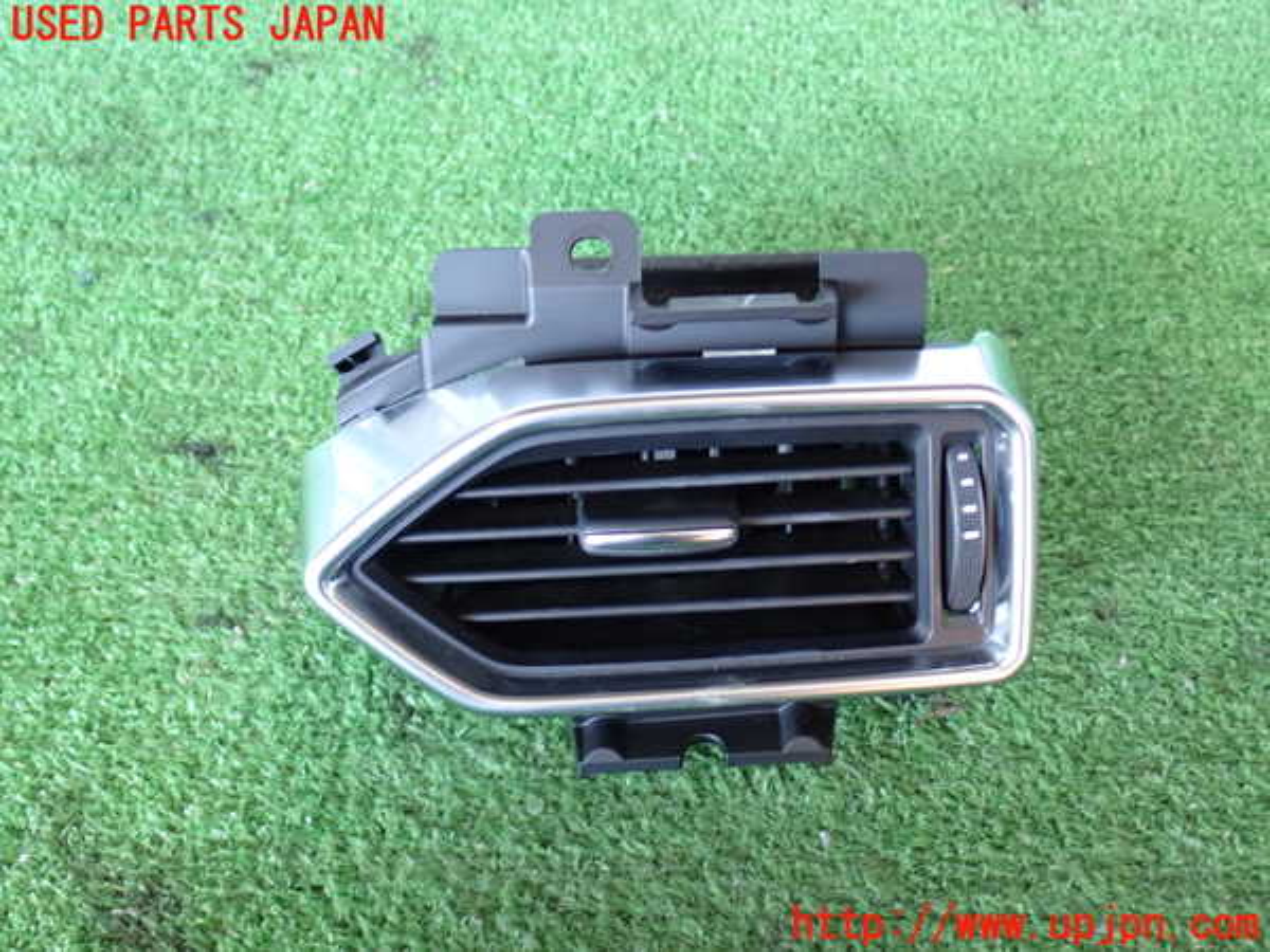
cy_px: 476
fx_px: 1504
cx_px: 635
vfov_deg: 35.1
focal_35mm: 41
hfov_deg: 45.8
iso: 640
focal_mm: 7.31
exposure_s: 1/40
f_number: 2.8
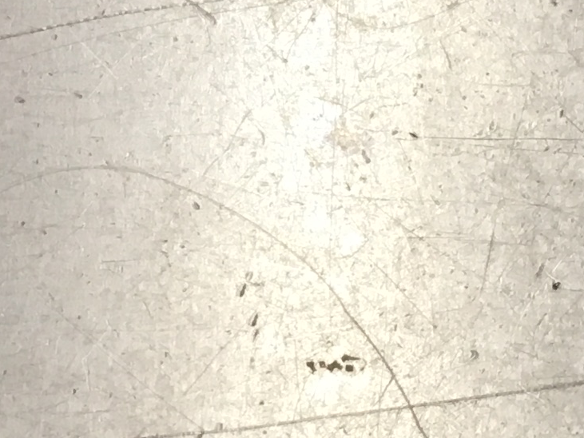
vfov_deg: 9.2
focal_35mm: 160
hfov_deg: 11.3
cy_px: 48
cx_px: 1110
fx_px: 2699
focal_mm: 4.15
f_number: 2.2
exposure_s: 1/30
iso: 40
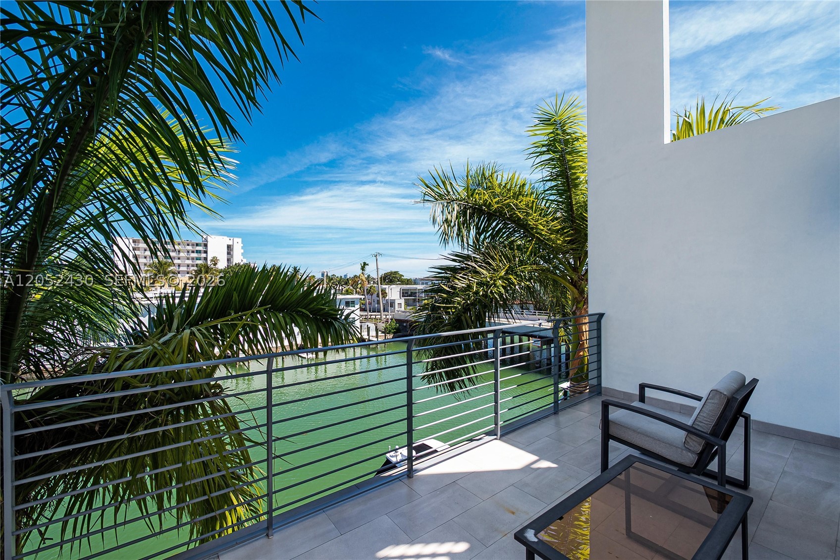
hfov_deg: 104.3
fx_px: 327
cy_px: 280
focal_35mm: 14
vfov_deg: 81.2
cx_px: 420
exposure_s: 1/100
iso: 100
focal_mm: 7
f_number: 5.6
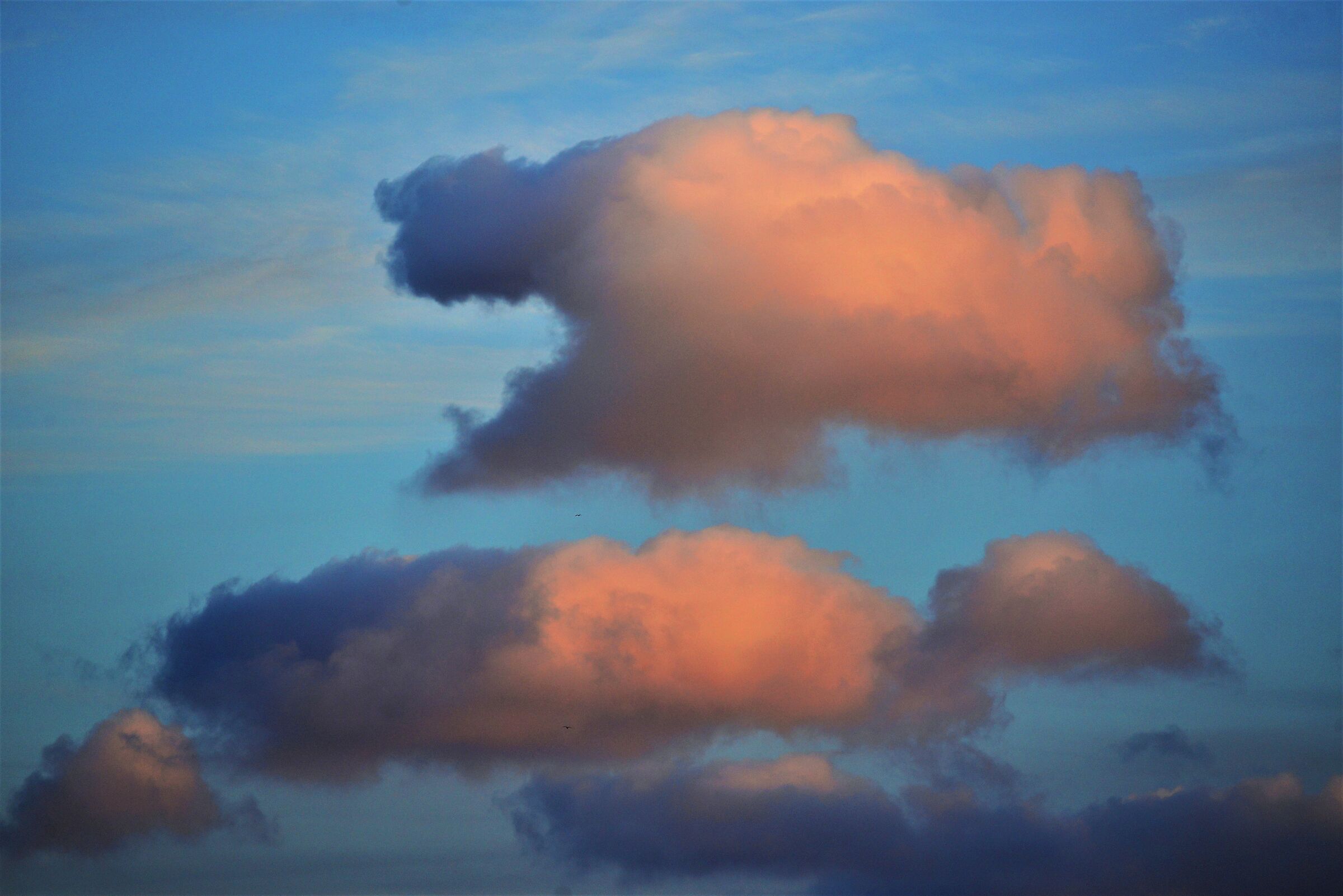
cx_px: 672
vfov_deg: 6.3
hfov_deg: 9.4
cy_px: 448
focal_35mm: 220
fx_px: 8210
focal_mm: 220
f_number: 5.6
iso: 1000
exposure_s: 1/800
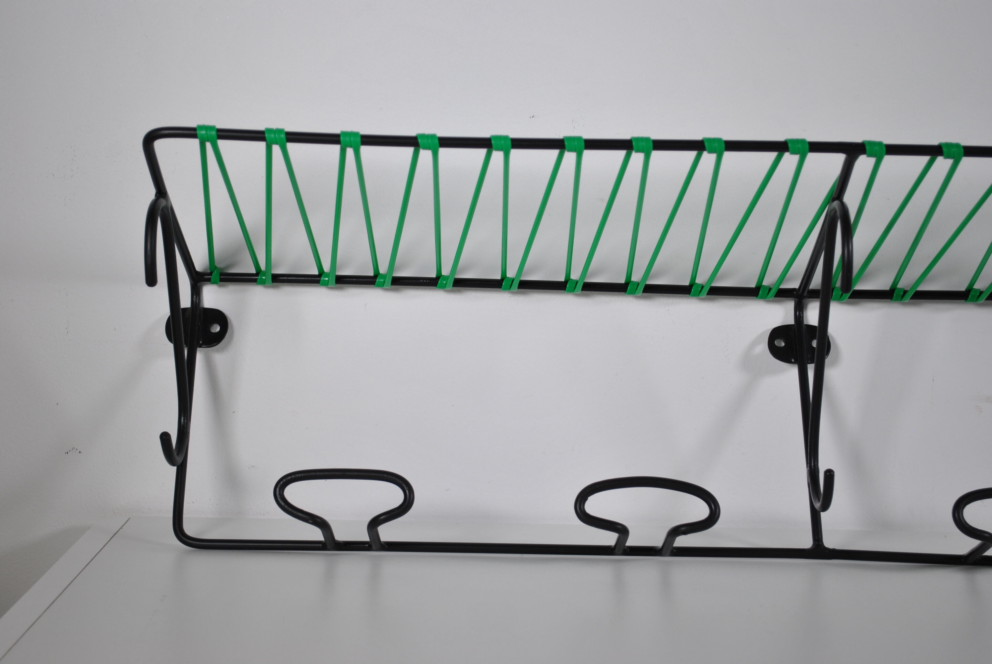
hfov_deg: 33.4
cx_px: 496
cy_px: 332
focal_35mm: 60
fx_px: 1655
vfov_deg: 22.7
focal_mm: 40
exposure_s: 1/160
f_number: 5.3
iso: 200
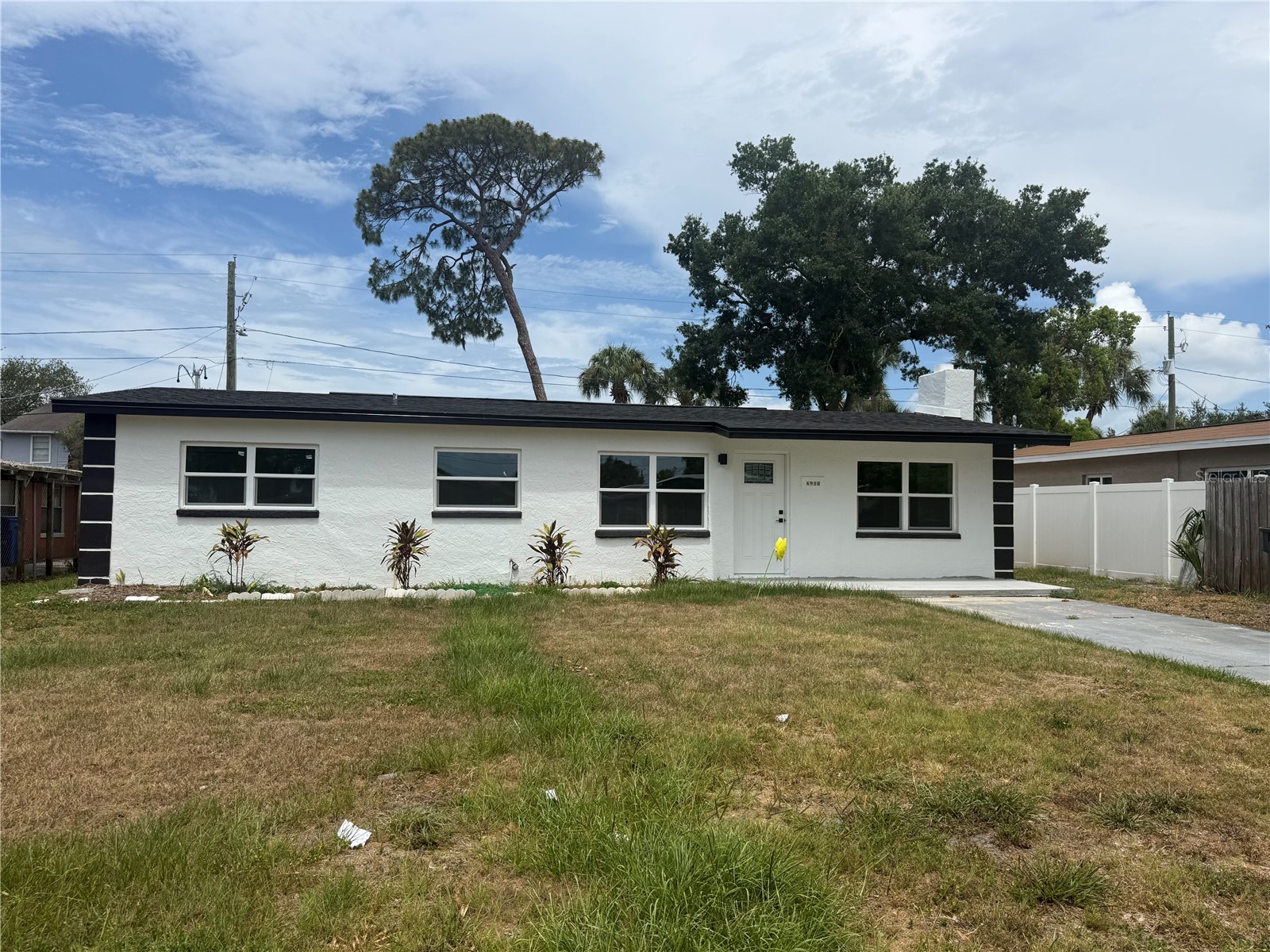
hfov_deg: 71.6
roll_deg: -0.5
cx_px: 635
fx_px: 881
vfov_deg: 56.8
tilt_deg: +3.1
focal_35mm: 24
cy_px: 476
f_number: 1.78
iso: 80
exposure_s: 1/6711
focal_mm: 6.76
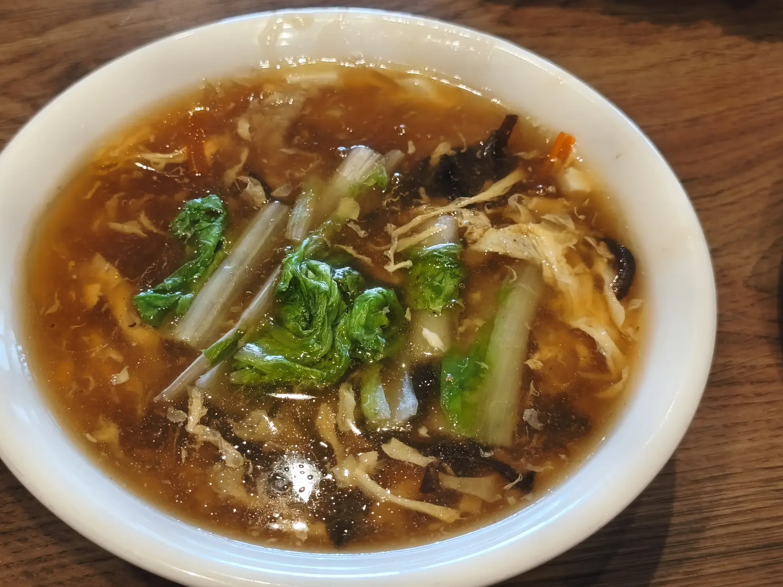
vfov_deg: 27.5
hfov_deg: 36.1
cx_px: 351
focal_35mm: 53
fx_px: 1199
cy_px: 293
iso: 400
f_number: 1.65
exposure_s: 1/120
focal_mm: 6.18
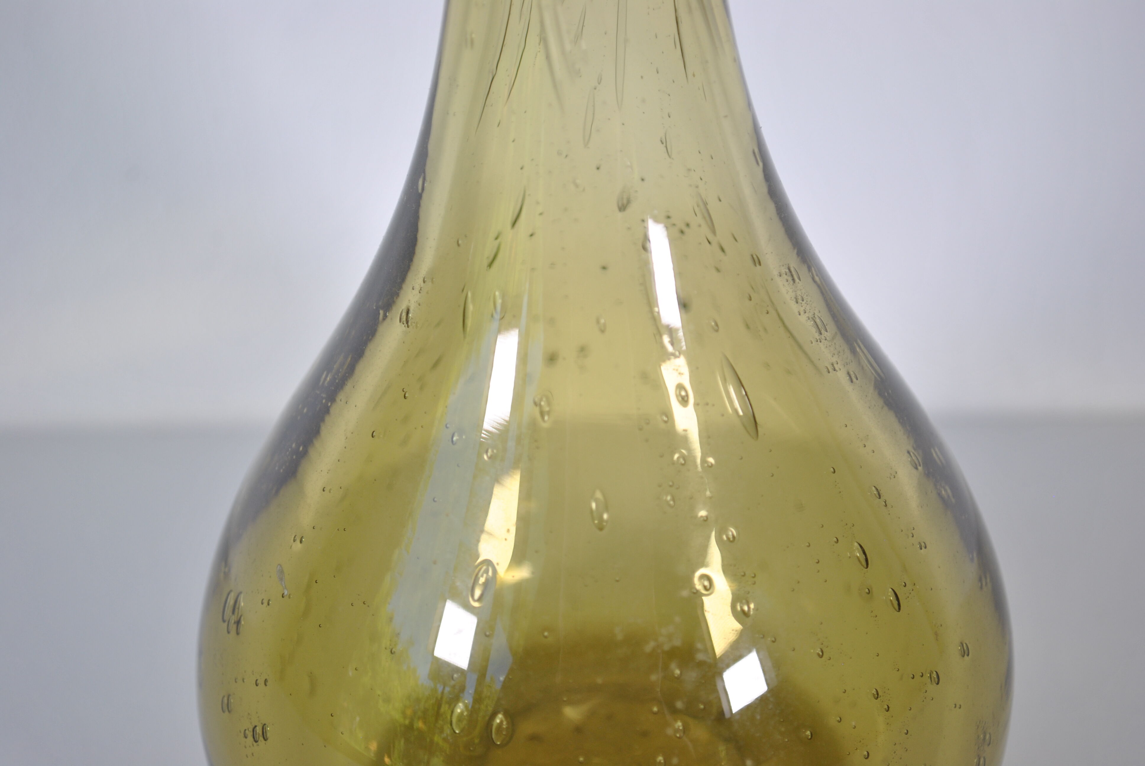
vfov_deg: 16.6
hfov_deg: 24.6
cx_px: 572
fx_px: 2627
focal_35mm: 82
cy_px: 383
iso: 200
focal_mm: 55
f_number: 5.6
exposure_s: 1/80
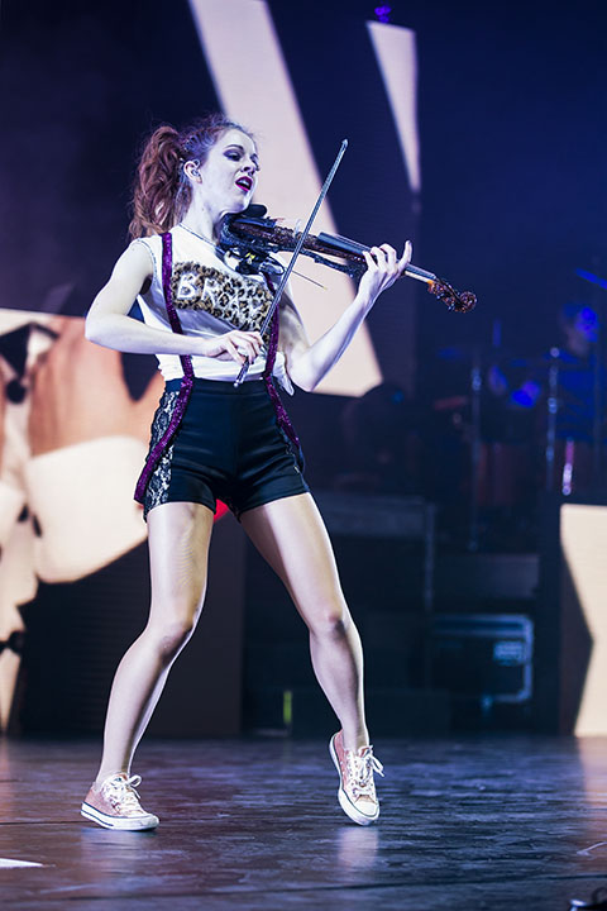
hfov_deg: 13.4
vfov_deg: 20.0
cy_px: 456
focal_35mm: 102
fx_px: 2580
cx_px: 304
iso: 1600
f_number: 2.8
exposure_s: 1/640
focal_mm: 102
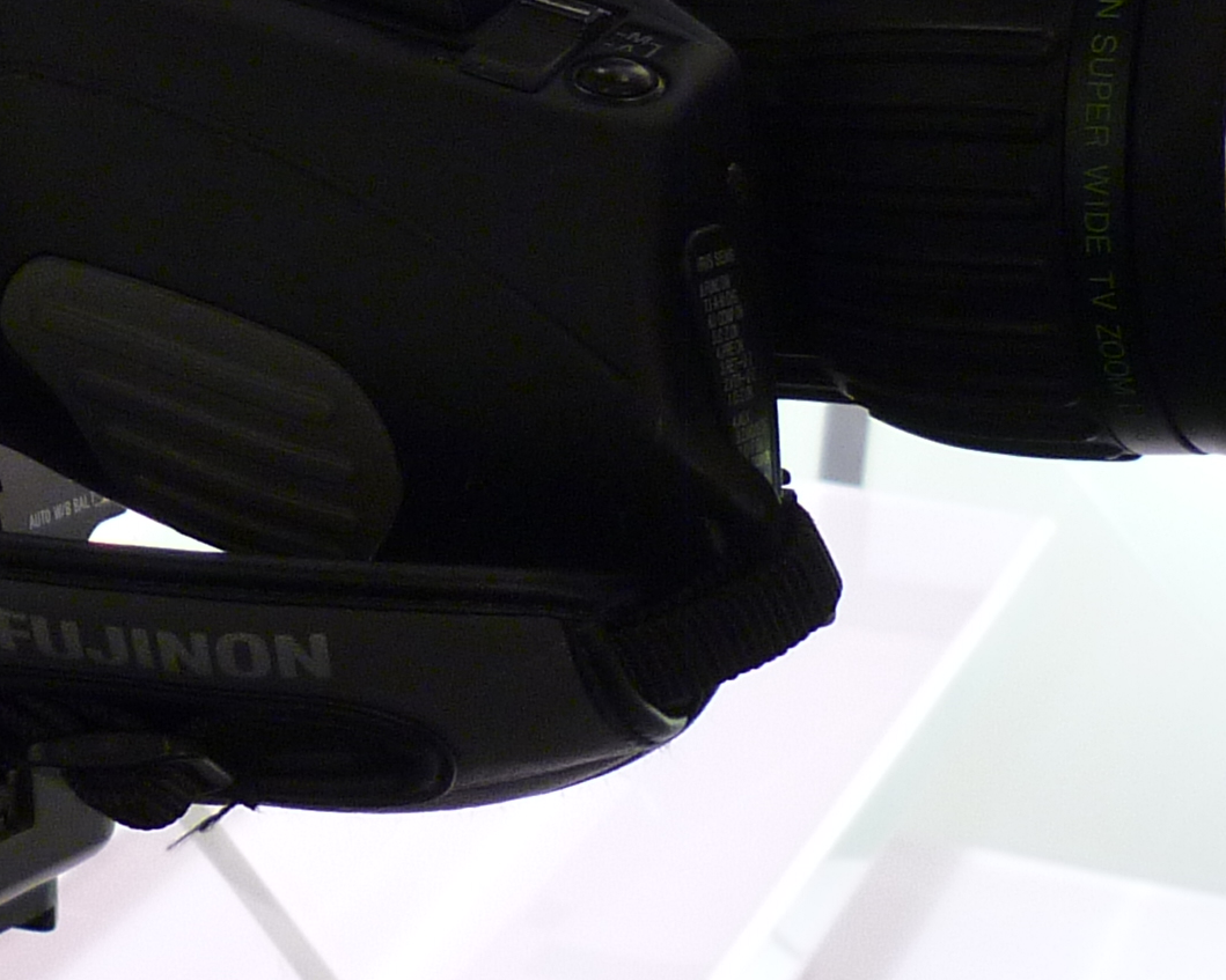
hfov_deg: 16.9
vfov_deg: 13.7
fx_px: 4027
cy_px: -7
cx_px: -38
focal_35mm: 111
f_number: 2.8
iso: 125
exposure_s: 1/30
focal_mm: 5.5
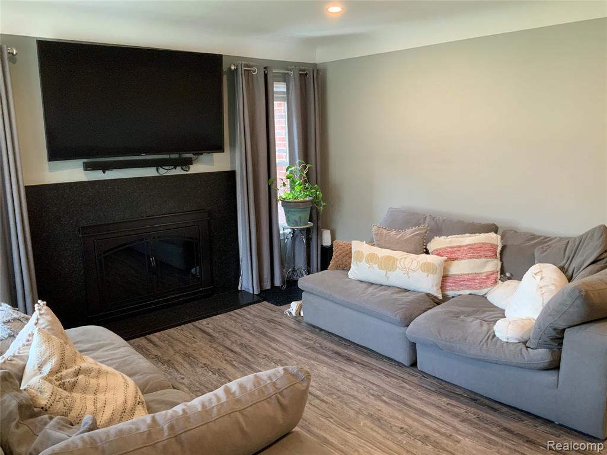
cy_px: 228
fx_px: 509
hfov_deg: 61.7
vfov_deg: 48.2
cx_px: 304
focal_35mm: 29
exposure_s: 1/60
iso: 200
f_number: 1.8
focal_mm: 3
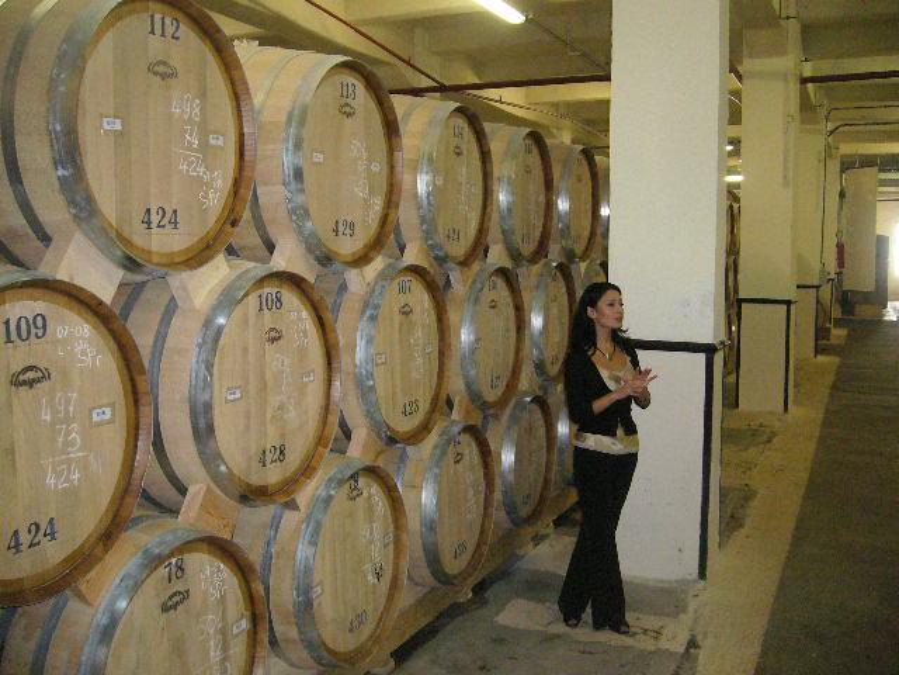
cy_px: 338
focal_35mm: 35
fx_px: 909
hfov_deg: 52.6
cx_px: 450
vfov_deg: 40.7
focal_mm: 5.8
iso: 400
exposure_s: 1/60
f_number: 2.8
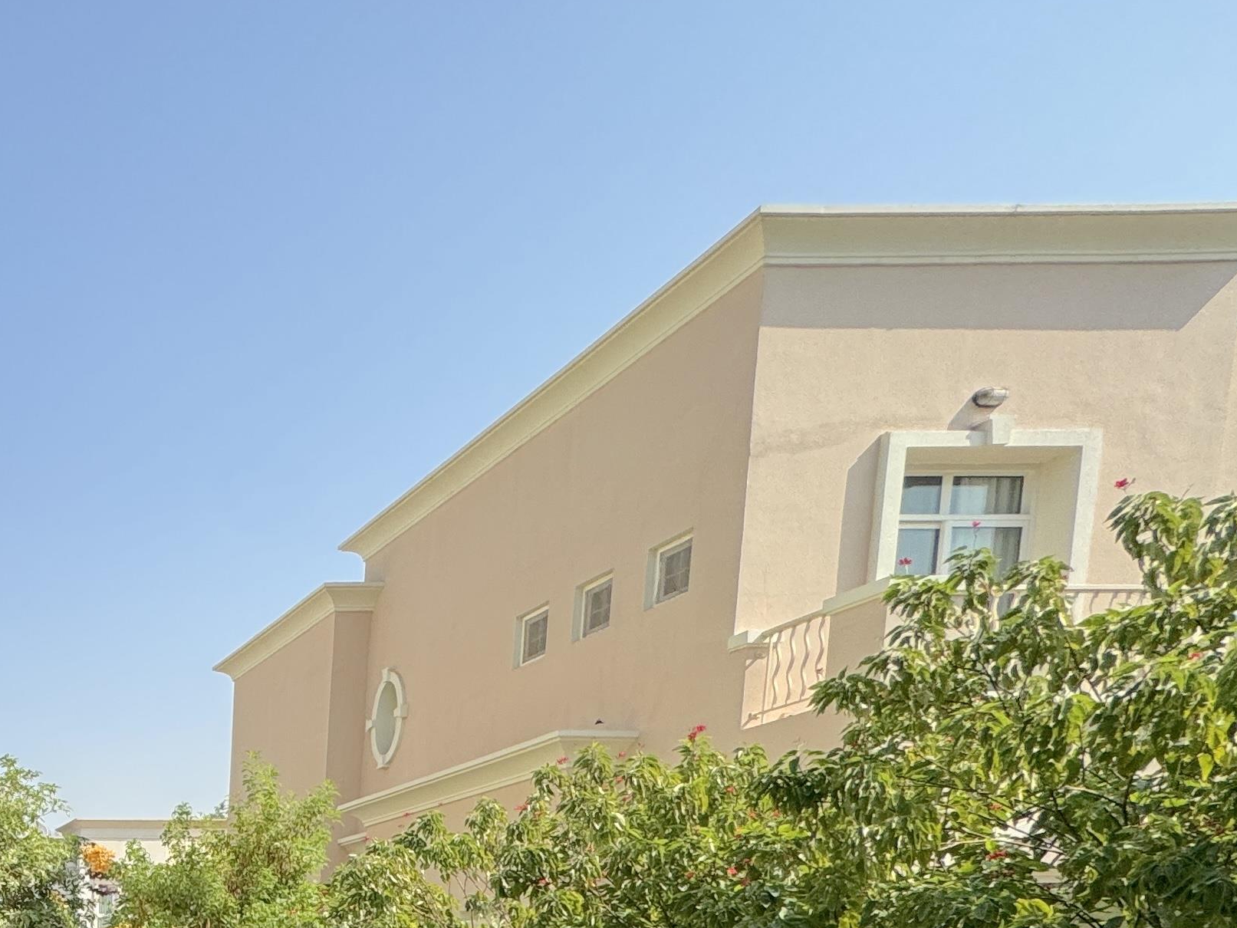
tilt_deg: -5.4
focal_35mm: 35
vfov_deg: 33.0
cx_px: -273
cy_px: 1126
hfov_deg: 38.1
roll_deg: -0.5
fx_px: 1251
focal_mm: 2.22
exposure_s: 1/2028
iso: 50
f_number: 2.2
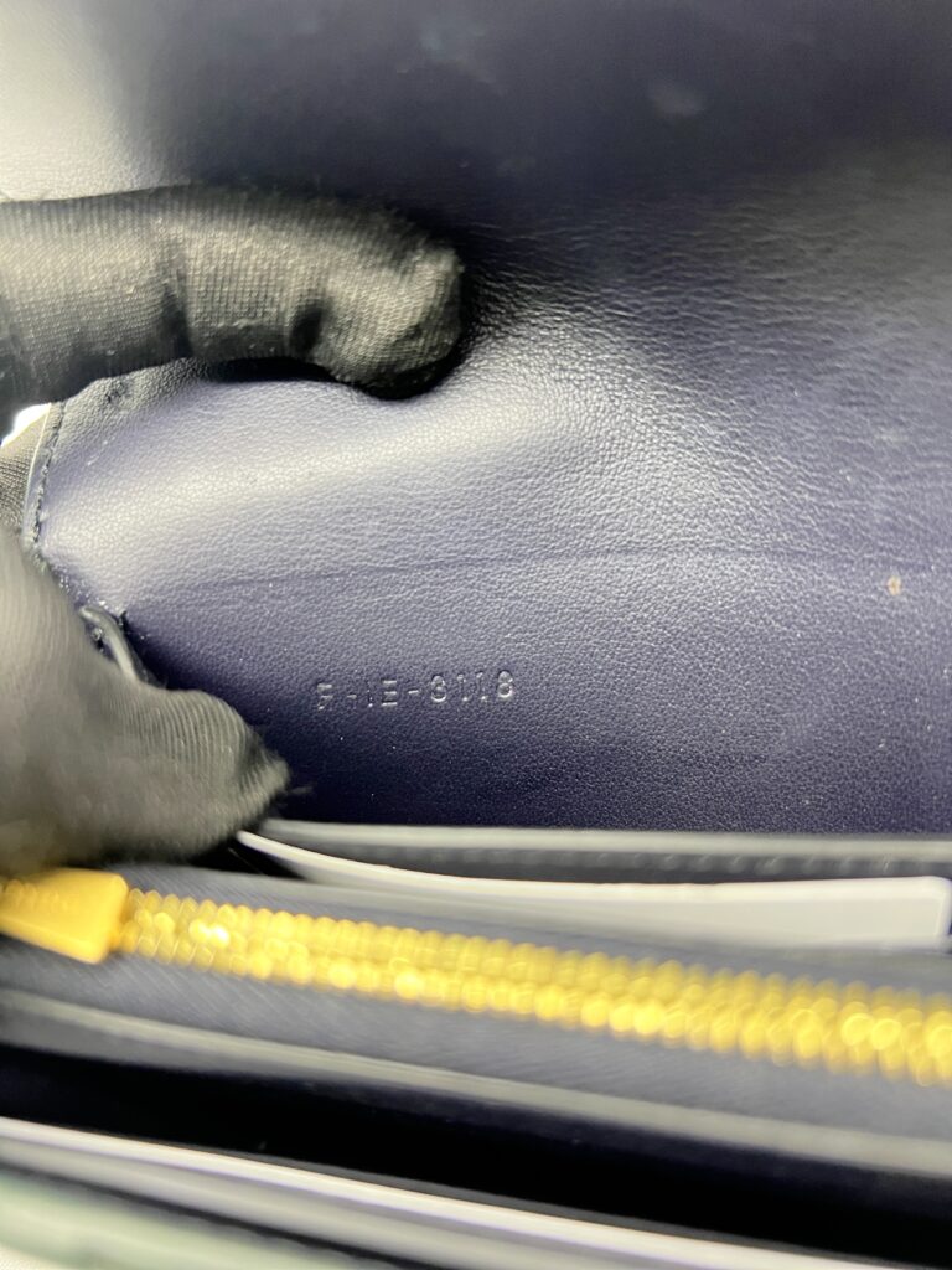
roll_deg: +11.2
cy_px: 635
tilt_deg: -40.9
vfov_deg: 67.3
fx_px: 953
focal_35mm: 26
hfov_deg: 53.1
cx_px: 476
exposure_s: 1/50
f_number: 1.5
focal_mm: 5.7
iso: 400
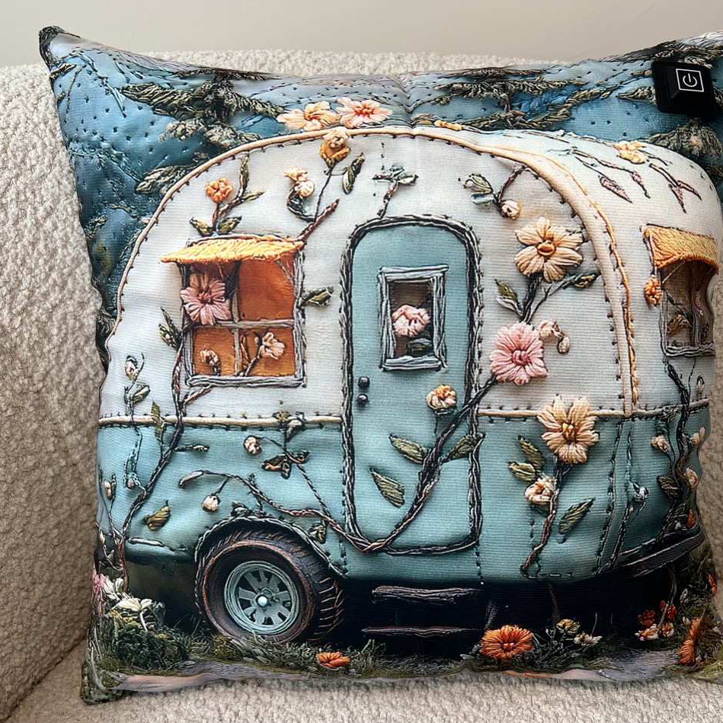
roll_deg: -0.7
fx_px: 733
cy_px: 361
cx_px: 393
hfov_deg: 52.5
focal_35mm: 31
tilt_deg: -36.4
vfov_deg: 52.5
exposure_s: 1/111
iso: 64
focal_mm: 5.7
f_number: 1.5
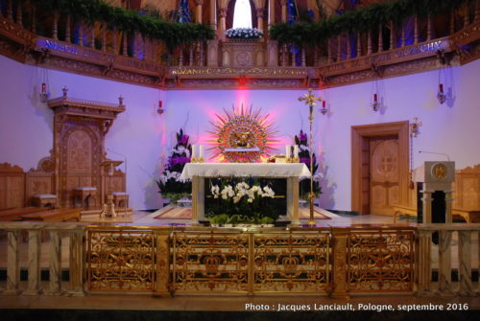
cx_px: 240
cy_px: 160
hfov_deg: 67.3
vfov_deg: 48.1
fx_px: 361
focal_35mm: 27
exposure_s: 1/40
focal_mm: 18
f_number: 3.5
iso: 1250
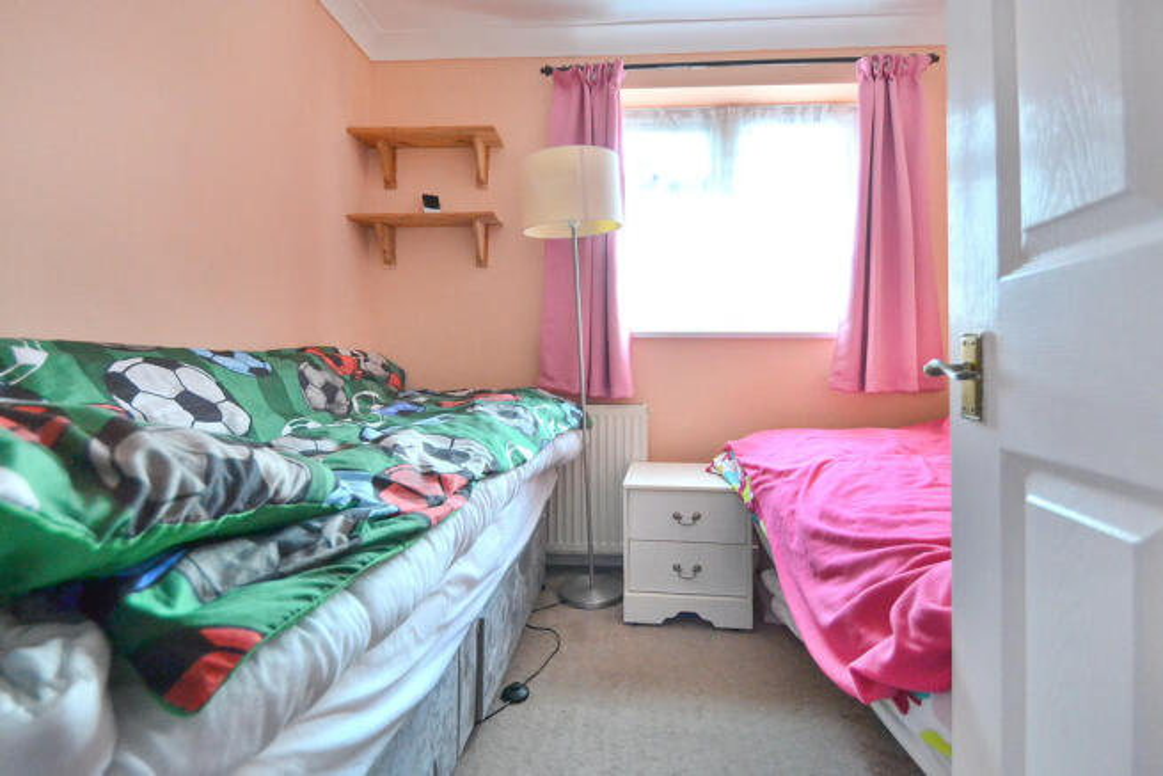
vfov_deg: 77.4
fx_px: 485
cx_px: 582
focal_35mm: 15
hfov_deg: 100.4
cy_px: 388
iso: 1400
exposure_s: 1/60
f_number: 3.5
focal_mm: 10
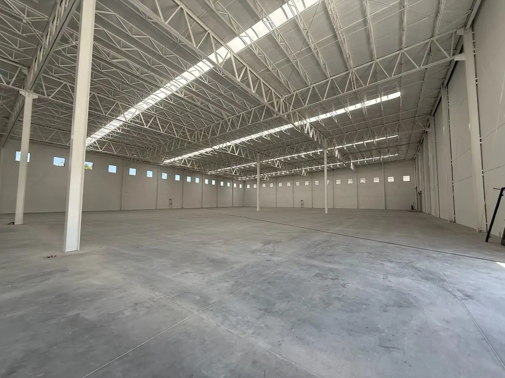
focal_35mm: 14
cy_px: 189
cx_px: 252
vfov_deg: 85.7
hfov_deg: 102.1
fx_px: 204
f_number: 2.2
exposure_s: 1/281
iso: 64
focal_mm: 2.22
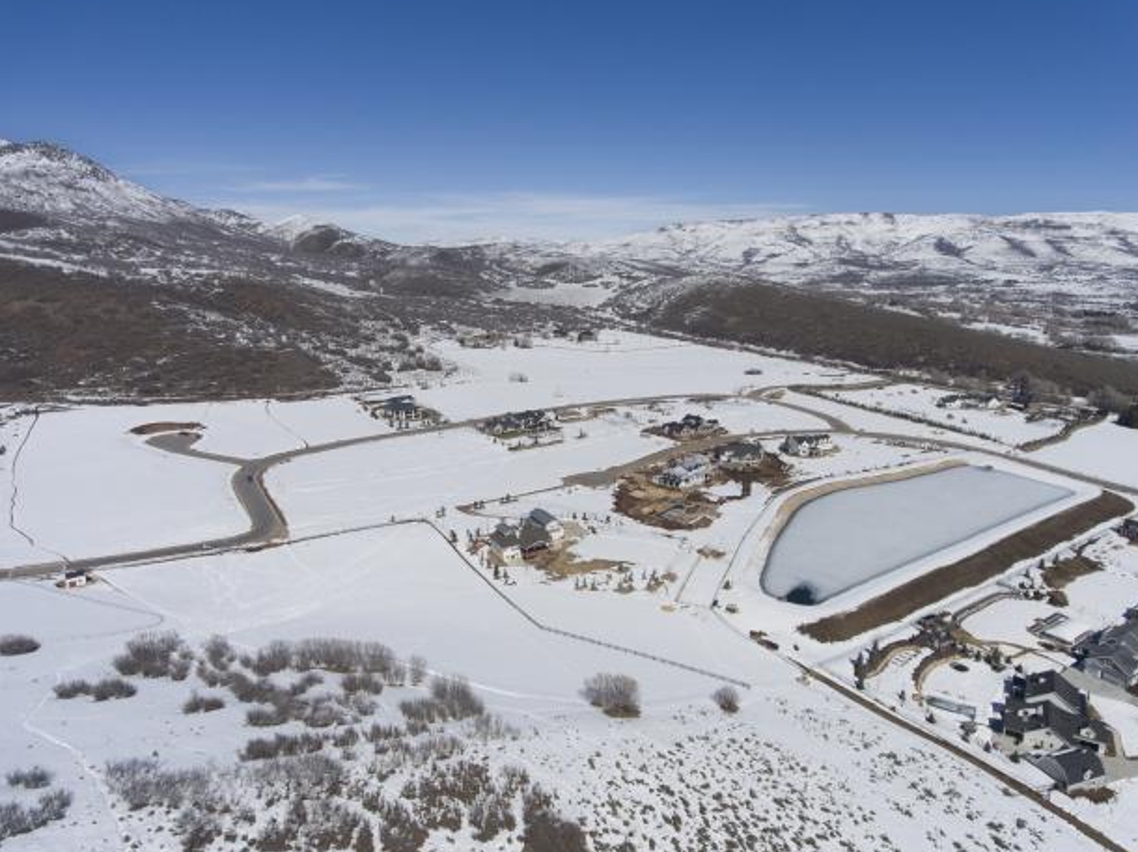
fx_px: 690
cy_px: 421
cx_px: 593
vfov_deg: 63.4
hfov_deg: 79.0
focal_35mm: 21
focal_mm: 3.61
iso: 100
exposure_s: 1/3200
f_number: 2.8
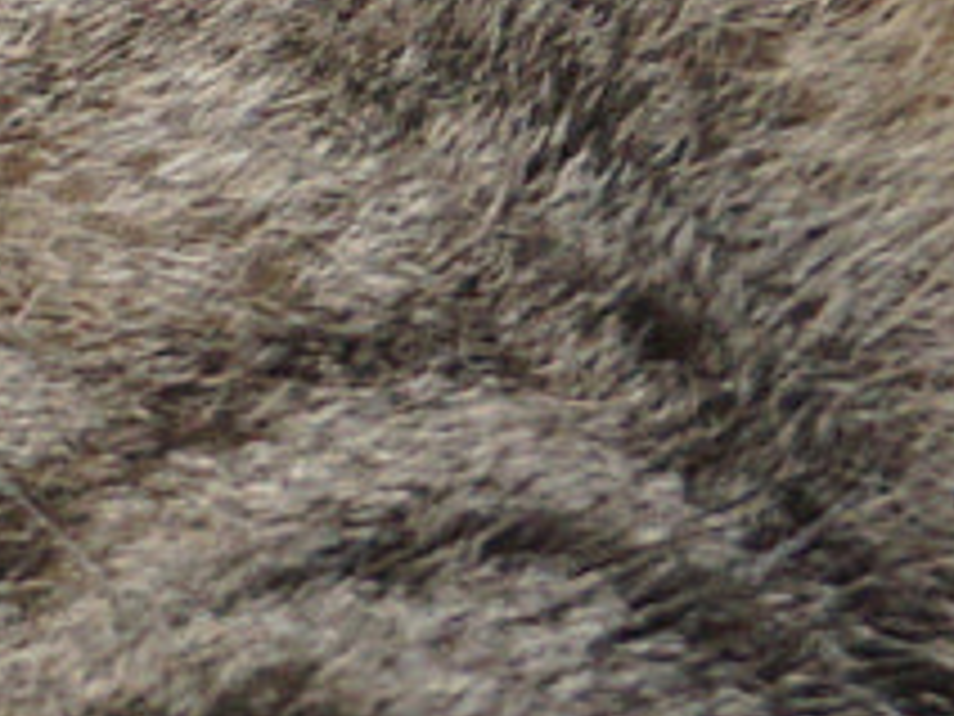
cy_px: 306
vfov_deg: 4.9
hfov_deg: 6.3
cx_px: -1224
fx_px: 8378
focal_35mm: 304
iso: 1000
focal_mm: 28
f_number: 4.5
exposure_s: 1/2000
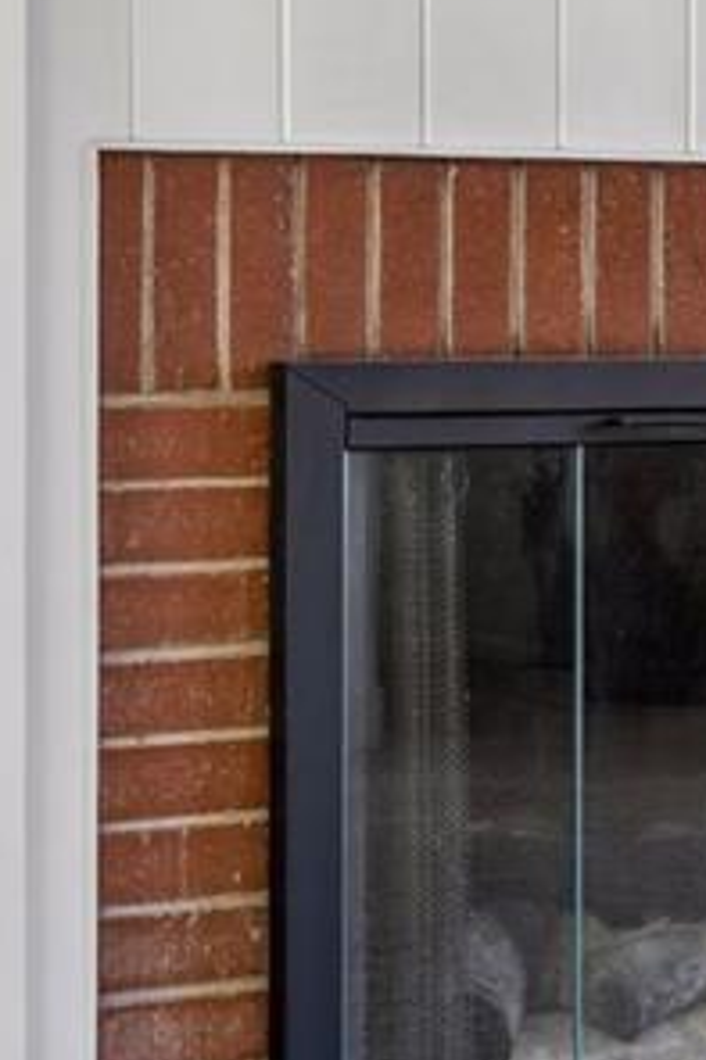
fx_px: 4417
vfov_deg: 13.6
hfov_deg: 8.7
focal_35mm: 150
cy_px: 143
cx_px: 1330
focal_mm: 37
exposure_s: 1/13
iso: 400
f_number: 9
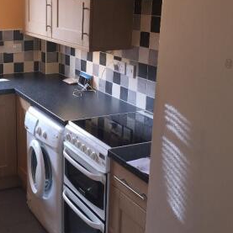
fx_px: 411
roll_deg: -0.5
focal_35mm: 54
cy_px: 108
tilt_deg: -15.2
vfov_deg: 31.6
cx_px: 35
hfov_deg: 30.6
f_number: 2.2
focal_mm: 4.15
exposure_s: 1/50
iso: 40
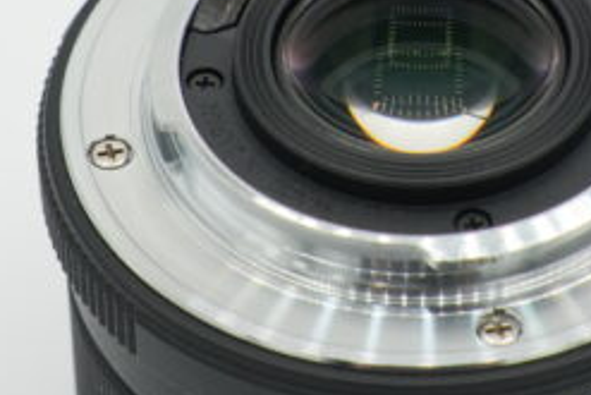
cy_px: 57
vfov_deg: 5.4
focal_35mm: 255
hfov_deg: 8.1
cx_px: 476
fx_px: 4189
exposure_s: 1/200
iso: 640
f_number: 13
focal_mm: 70
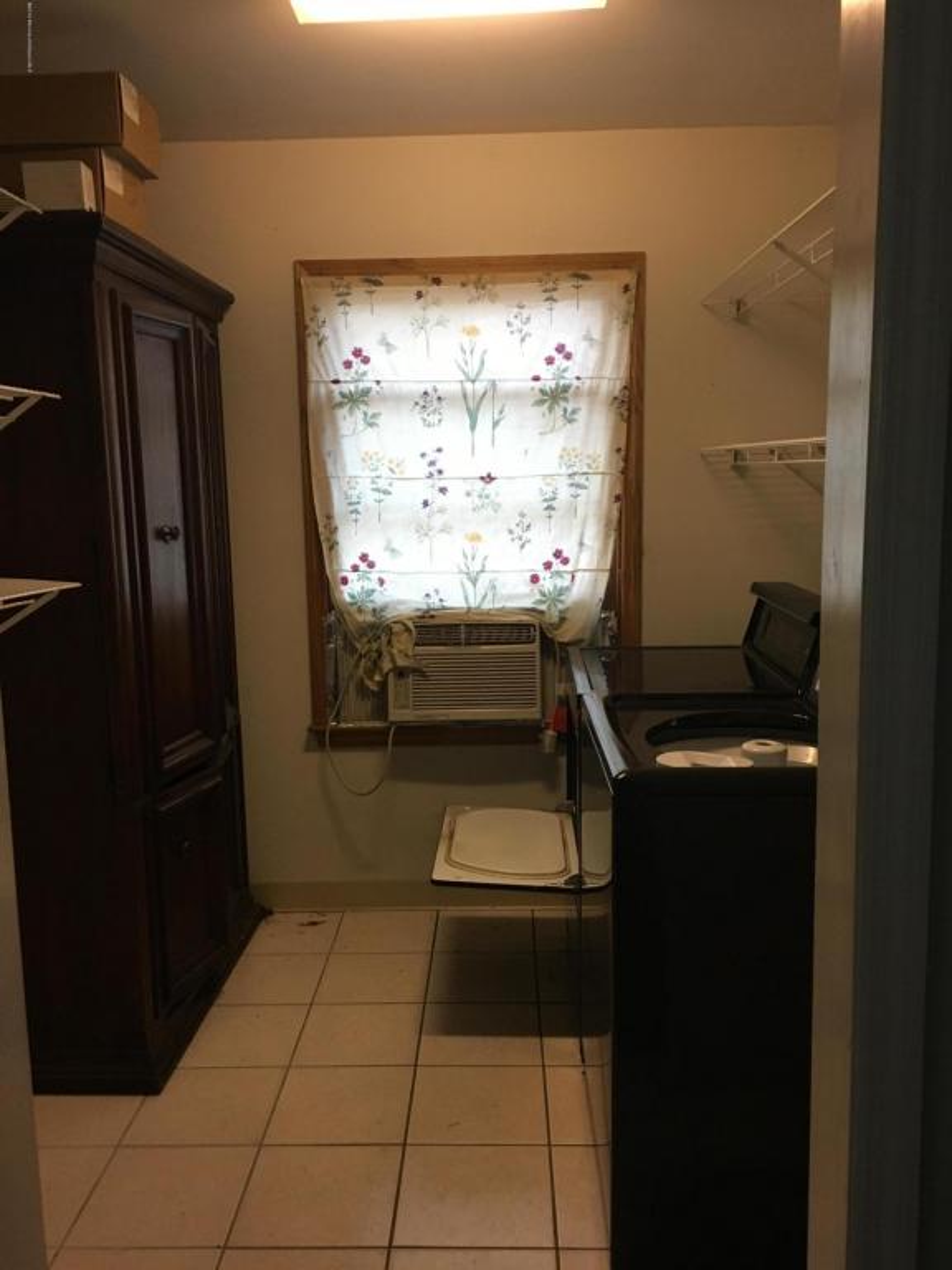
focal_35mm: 29
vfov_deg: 61.7
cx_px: 476
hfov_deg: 48.2
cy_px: 635
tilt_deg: -9.1
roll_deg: +0.8
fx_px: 1063
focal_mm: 4.15
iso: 160
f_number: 2.2
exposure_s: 1/30
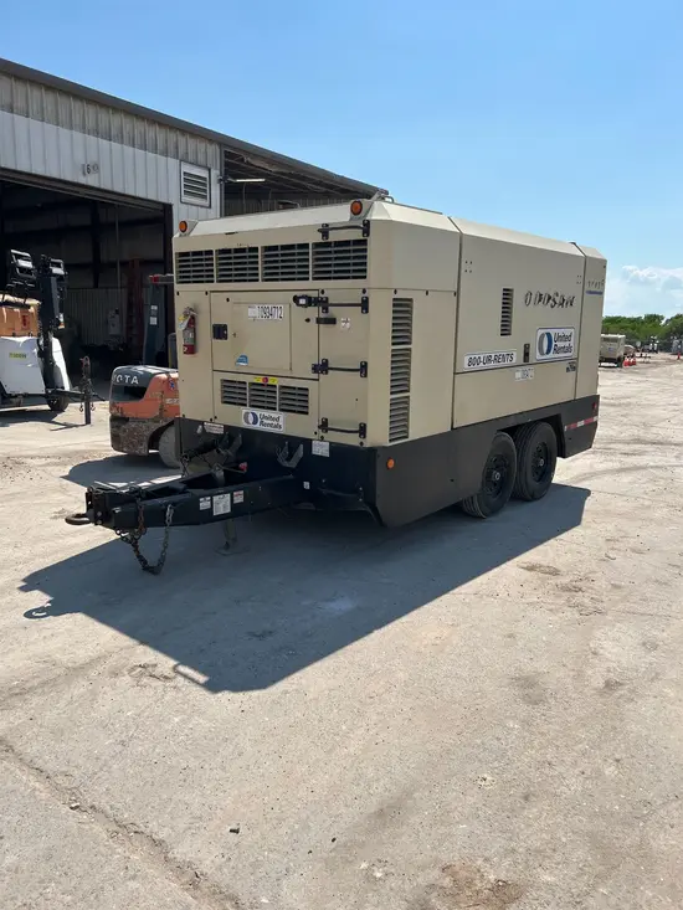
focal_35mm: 26
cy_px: 455
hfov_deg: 53.1
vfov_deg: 67.3
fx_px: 684
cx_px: 342
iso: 50
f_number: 1.5
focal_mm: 5.7
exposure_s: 1/6993
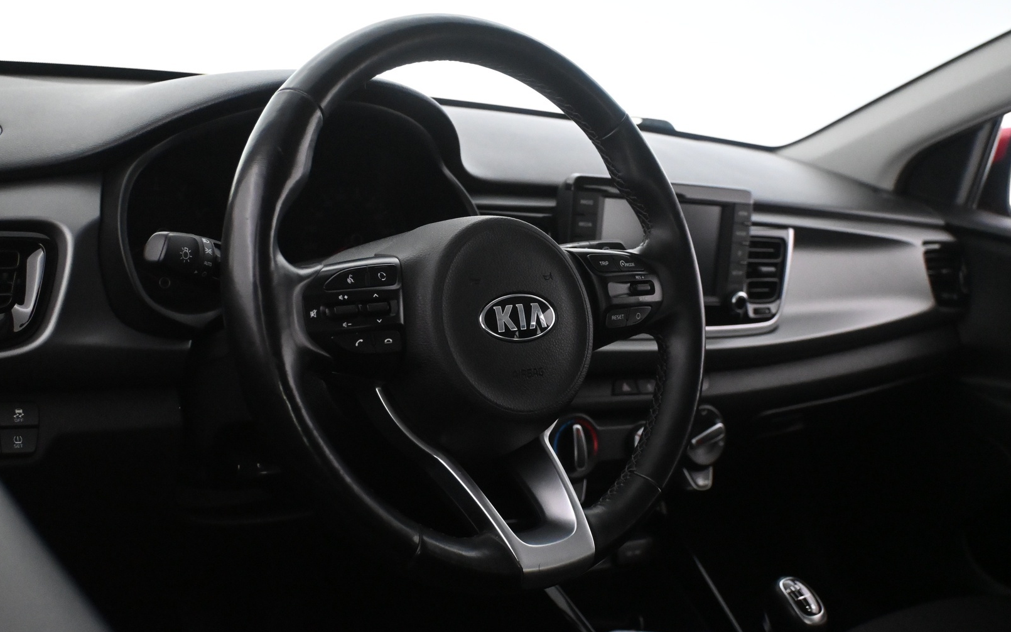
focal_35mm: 40
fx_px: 1102
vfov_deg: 32.0
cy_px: 312
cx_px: 504
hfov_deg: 49.3
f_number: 4.5
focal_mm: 26
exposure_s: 1/60
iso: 5600
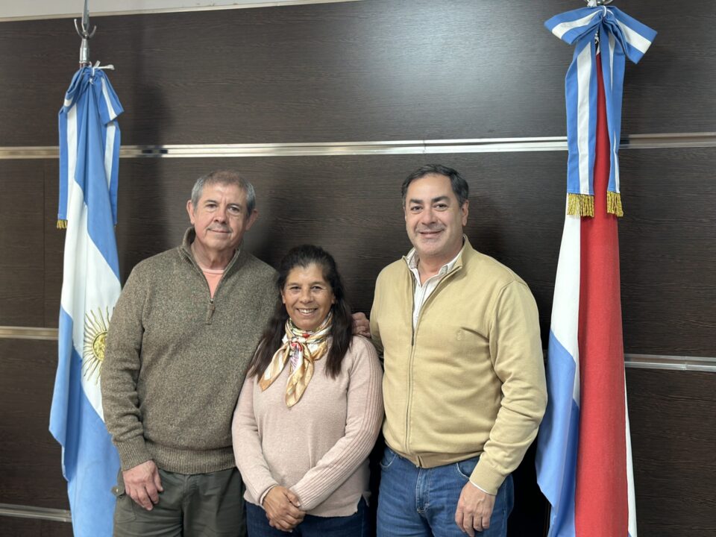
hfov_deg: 39.7
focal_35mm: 48
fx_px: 993
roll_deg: -1.1
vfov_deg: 30.3
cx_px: 358
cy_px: 268
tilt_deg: -1.9
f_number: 1.78
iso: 160
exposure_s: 1/60
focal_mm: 6.86
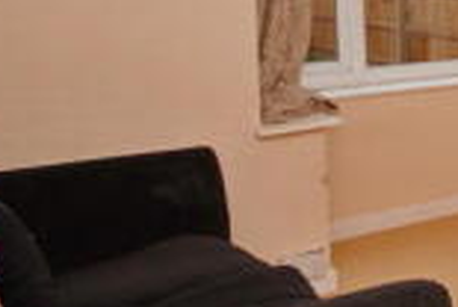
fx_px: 803
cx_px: 779
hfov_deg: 22.4
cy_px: -1
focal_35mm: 63
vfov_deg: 20.9
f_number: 4
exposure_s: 1/60
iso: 100
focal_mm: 10
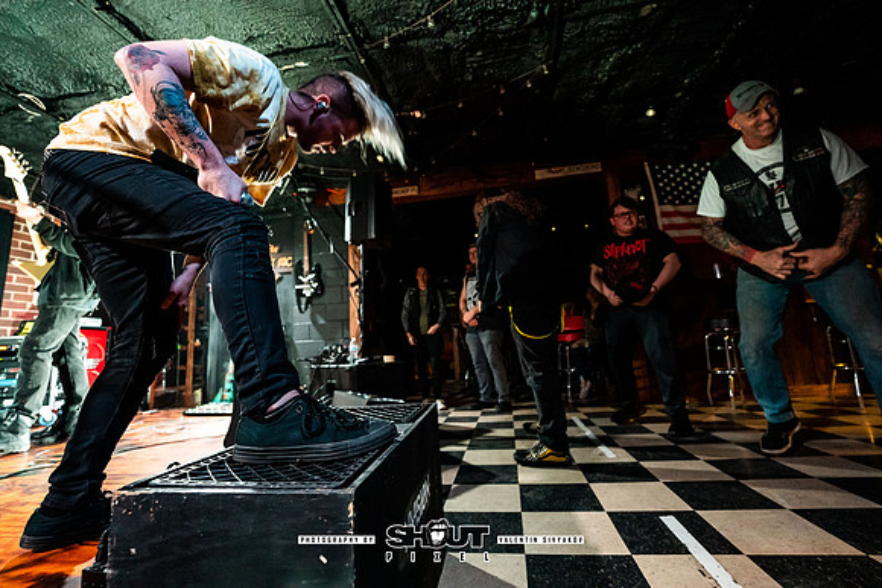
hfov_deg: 100.4
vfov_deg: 77.3
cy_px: 273
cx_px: 448
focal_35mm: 15
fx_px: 367
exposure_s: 1/200
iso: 2000
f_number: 2.8
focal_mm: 14
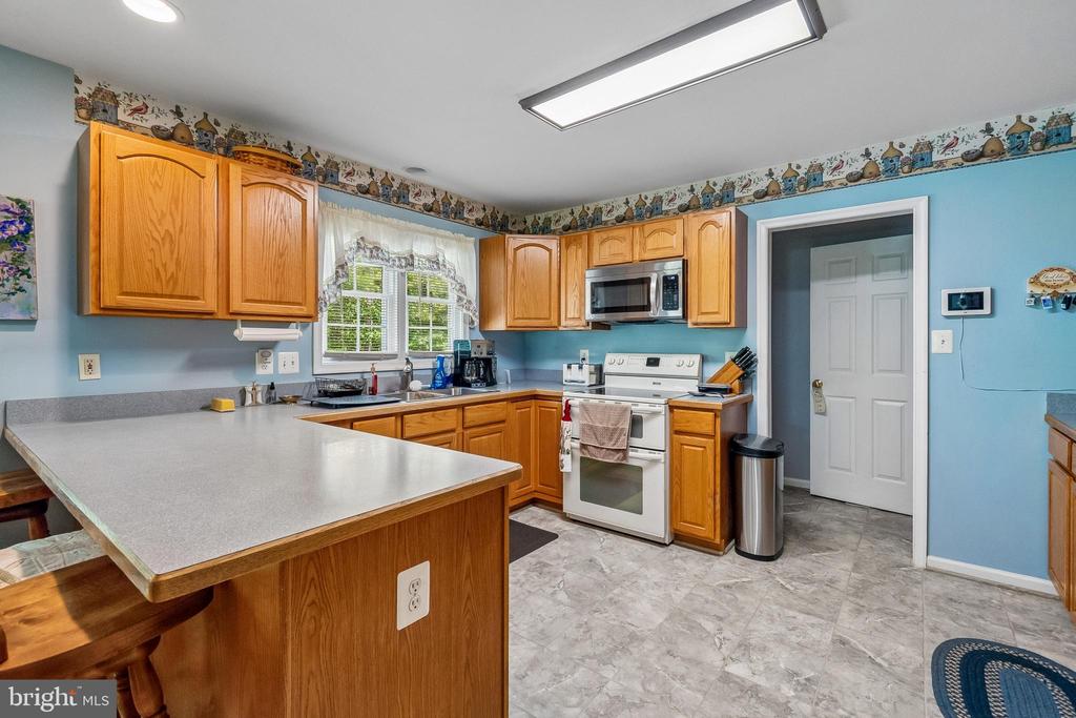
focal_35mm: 15
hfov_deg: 100.4
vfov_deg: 77.3
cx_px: 538
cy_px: 359
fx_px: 448
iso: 400
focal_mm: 10
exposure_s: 1/80
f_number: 5.6
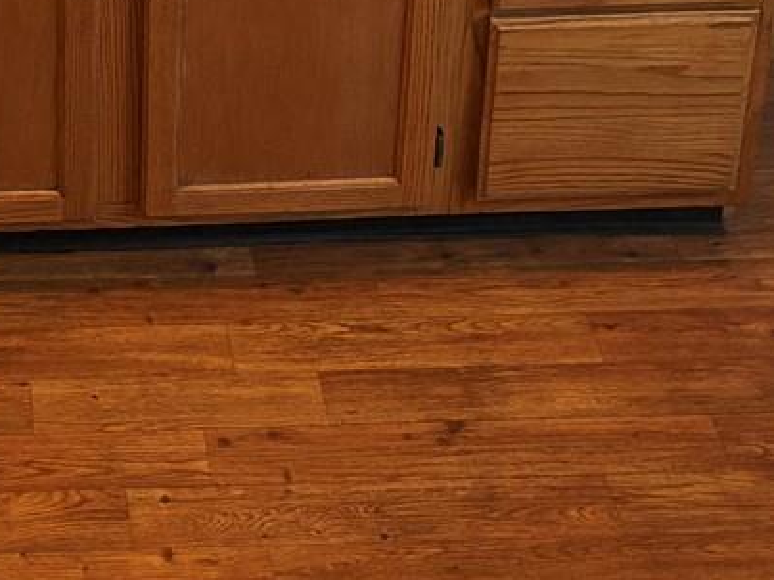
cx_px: -27
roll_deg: +0.8
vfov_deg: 12.8
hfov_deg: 18.5
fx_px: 2303
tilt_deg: -21.8
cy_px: -534
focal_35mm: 103
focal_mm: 5.96
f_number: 1.6
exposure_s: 1/60
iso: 200
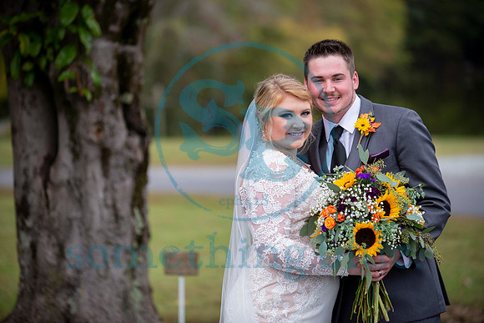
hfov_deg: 19.5
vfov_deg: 13.0
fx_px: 1412
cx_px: 242
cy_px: 162
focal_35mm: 105
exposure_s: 1/500
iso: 400
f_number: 2.8
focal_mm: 105
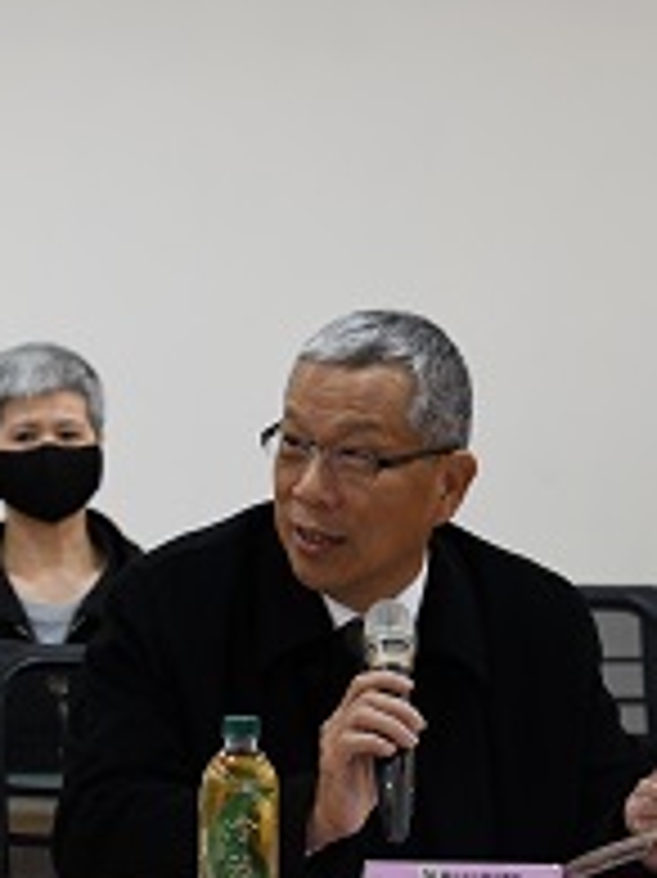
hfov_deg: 7.2
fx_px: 5219
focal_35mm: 206
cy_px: 342
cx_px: -76
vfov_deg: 9.6
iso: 200
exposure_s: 1/20
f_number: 4
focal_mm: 62
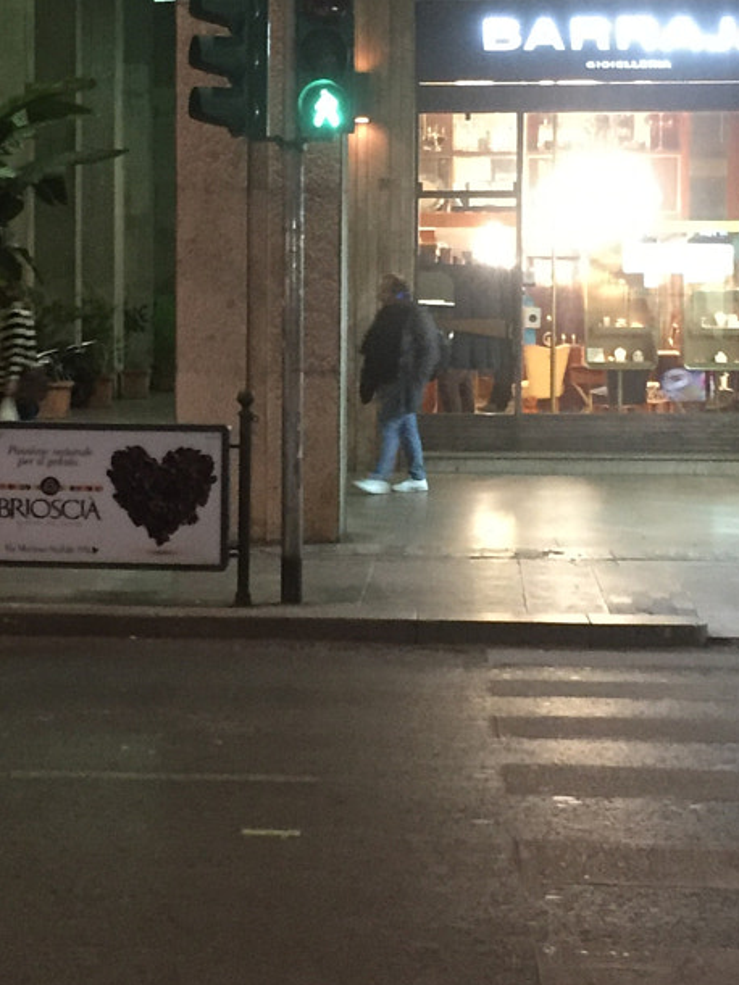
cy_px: 398
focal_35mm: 76
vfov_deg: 25.6
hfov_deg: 19.4
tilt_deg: -0.1
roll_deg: +0.1
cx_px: 310
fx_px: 2164
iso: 250
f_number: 2.2
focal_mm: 4.15
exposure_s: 1/20
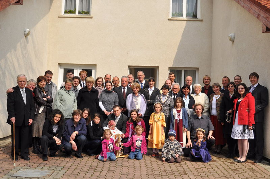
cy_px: 90
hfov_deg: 49.6
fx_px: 292
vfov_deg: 34.1
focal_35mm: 39
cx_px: 135
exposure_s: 1/320
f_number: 9
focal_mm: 26
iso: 200
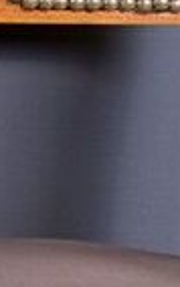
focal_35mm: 309
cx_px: -318
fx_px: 2420
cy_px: 198
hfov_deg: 4.1
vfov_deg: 6.8
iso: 200
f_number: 8
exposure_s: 1/100
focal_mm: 36
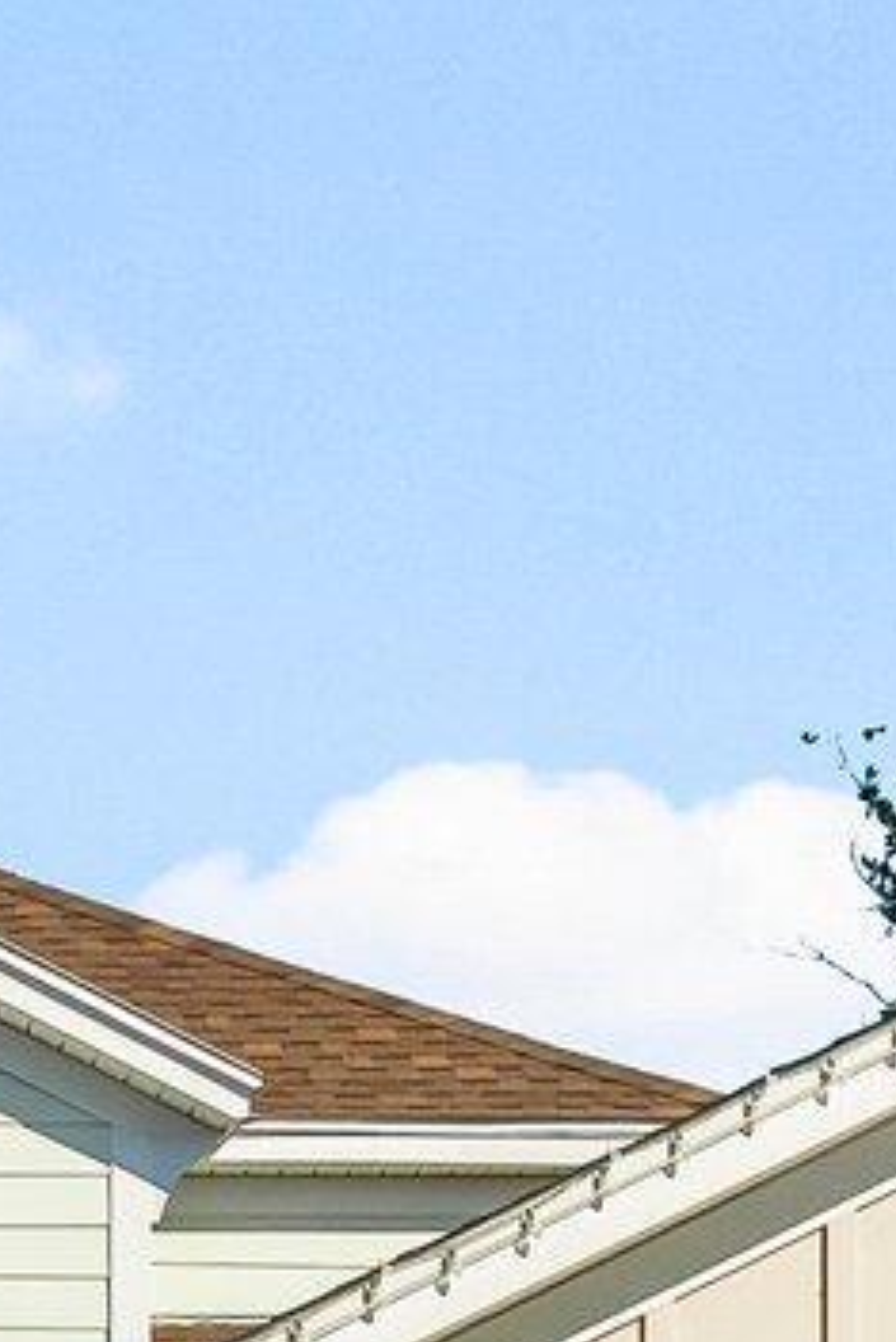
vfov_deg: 13.7
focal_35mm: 145
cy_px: 1695
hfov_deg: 9.3
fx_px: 5408
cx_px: -301
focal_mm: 12.29
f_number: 3.2
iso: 100
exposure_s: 1/1600
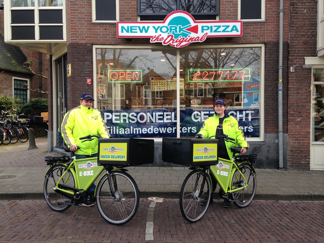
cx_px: 162
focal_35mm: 33
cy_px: 122
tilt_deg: -2.6
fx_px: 309
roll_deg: +0.2
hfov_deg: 55.4
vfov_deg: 42.9
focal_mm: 4.12
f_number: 2.4
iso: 50
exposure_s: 1/190
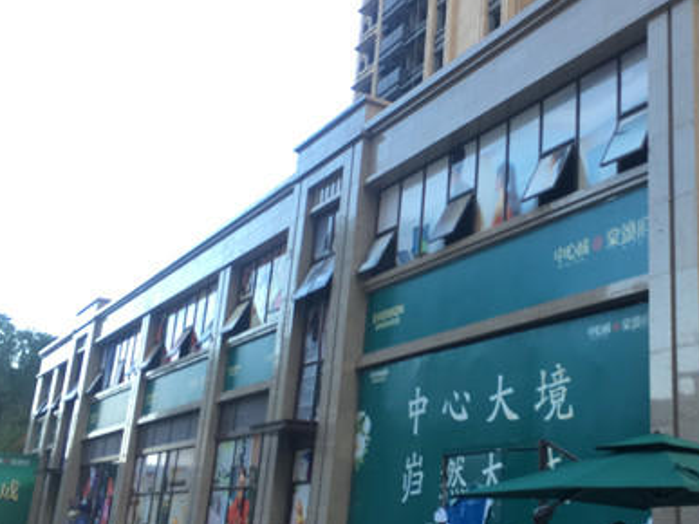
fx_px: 908
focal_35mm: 45
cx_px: 488
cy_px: 276
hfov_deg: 41.3
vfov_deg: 32.2
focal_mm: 4.15
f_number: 2.2
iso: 32
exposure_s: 1/100
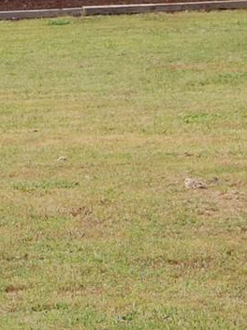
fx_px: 2236
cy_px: -115
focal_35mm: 235
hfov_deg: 6.1
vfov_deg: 8.3
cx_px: -332
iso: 200
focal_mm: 28
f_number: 8
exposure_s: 1/250
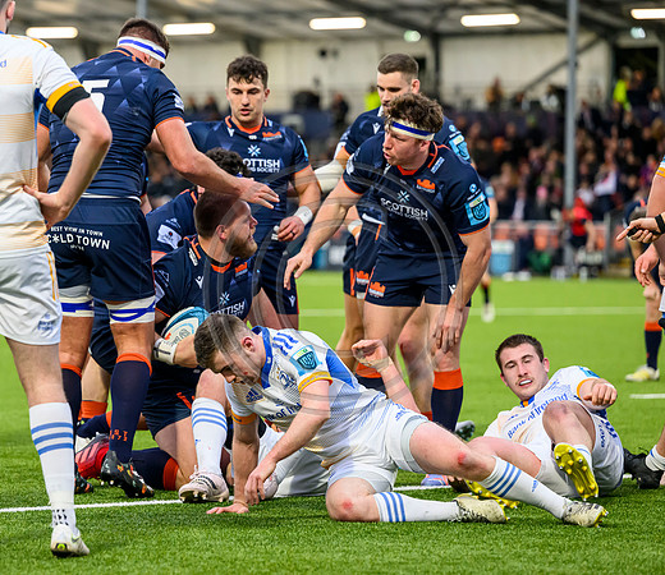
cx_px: 233
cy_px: 288
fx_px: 3958
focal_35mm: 195
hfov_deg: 9.6
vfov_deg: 8.3
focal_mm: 165
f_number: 4
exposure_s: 1/1000
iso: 4000
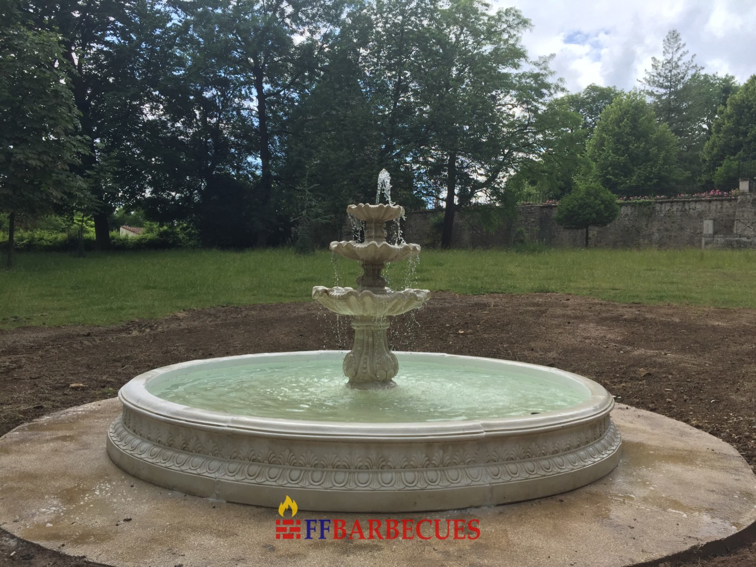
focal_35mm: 29
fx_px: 633
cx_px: 378
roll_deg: -3.1
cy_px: 284
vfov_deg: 48.2
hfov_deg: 61.7
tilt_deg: -0.5
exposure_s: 1/1236
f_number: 2.2
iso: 32
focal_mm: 4.15
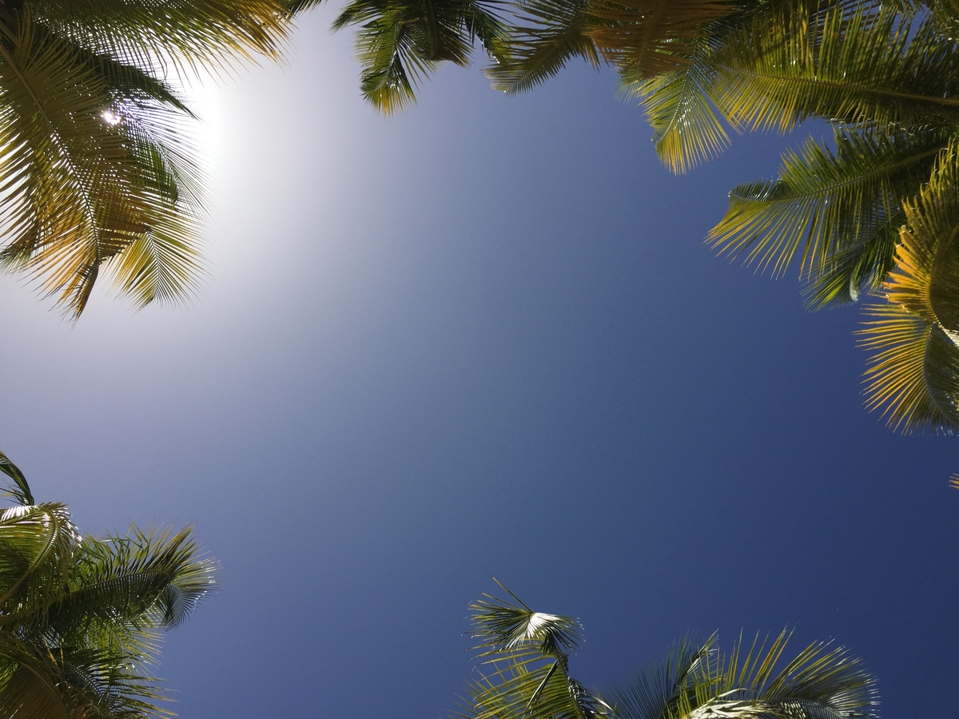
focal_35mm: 29
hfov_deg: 61.7
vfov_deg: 48.2
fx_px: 803
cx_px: 480
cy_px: 360
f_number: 2.2
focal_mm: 4.15
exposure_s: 1/4405
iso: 32
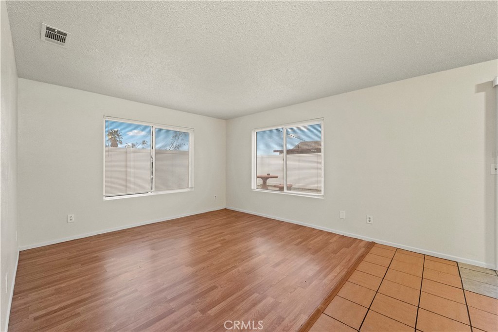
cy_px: 166
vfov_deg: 81.2
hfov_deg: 104.2
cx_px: 249
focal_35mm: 14
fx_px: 194
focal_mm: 14
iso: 3200
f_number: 9
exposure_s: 1/30
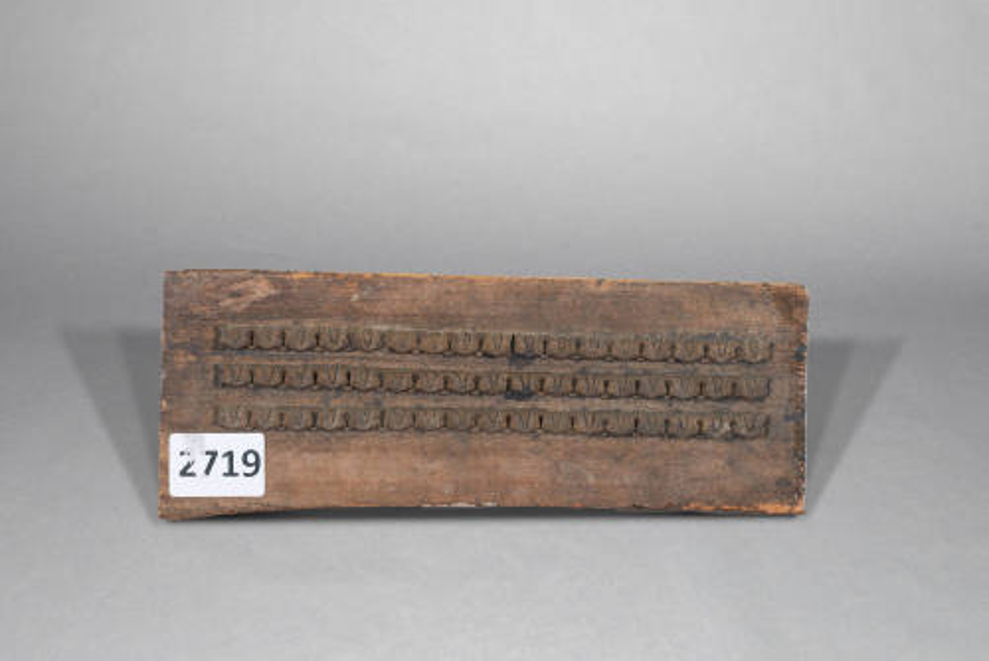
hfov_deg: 33.4
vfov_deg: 22.7
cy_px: 330
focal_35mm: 60
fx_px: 1649
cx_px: 494
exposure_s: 1/4
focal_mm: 60
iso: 100
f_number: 11
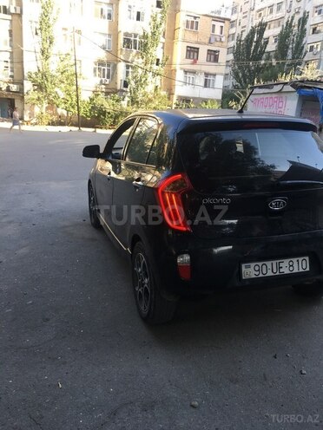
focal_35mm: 29
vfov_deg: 61.7
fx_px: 361
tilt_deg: -14.0
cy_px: 215
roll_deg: -2.5
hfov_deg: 48.2
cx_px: 162
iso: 25
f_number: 2.2
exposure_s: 1/173
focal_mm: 4.15
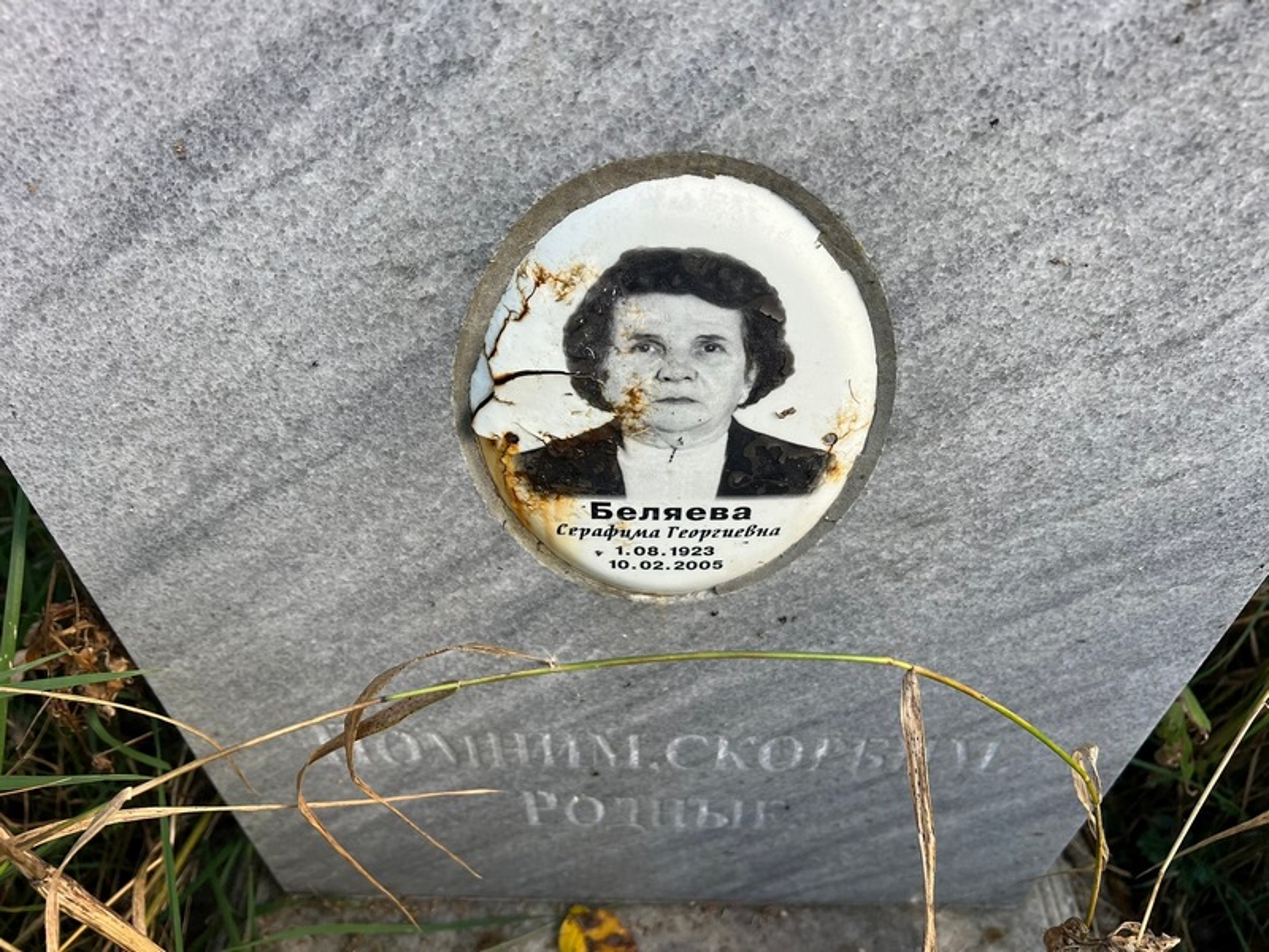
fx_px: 953
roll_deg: -1.6
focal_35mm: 26
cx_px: 634
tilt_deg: -40.2
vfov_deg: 53.1
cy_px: 476
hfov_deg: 67.3
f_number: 1.5
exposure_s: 1/407
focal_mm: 5.7
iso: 50
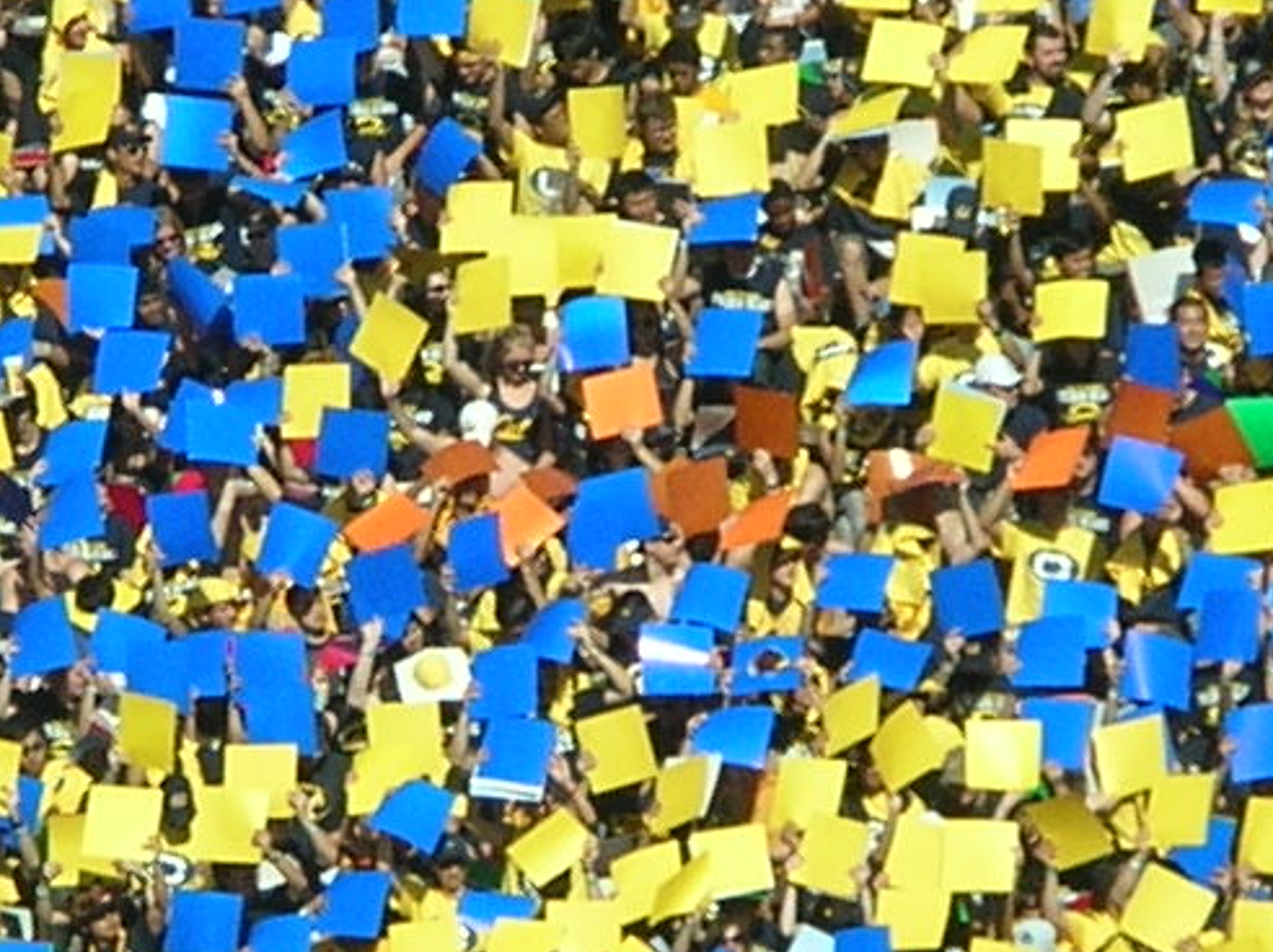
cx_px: 248
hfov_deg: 1.8
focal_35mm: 1092
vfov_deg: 1.4
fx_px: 40119
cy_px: 737
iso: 50
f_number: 4.1
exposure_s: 1/1000
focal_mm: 38.8
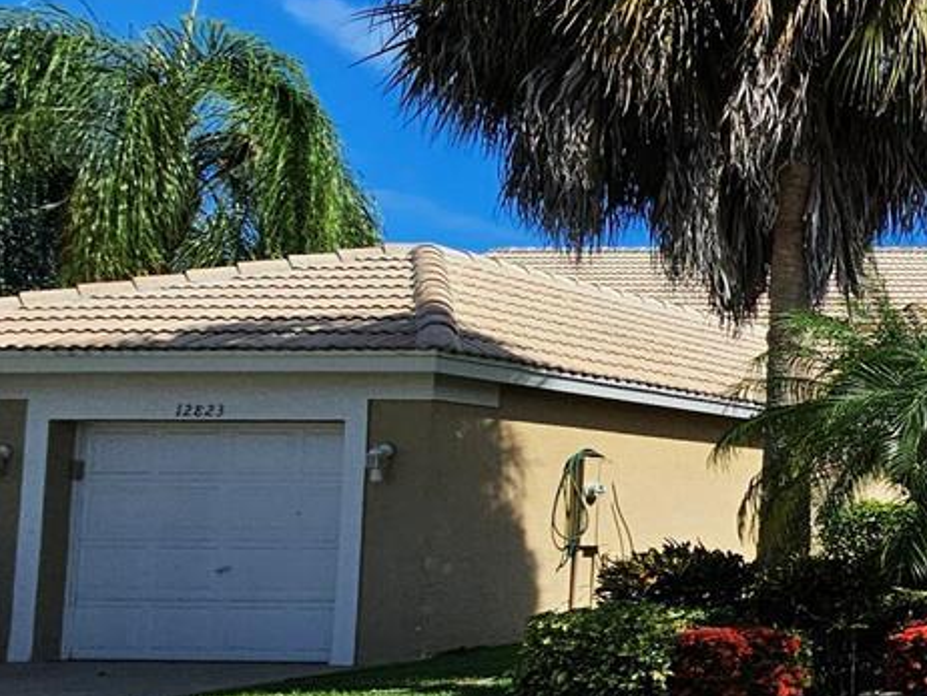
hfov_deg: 24.4
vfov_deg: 31.9
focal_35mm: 45
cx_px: 1571
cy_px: 469
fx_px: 1206
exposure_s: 1/3336
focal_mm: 2.2
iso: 50
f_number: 2.2
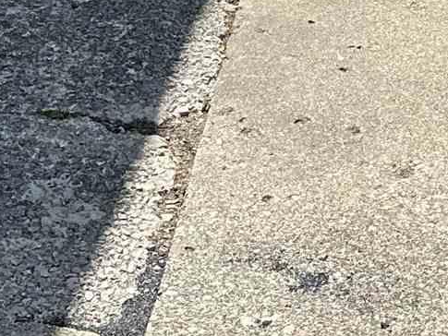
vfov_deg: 8.7
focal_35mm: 152
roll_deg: -0.7
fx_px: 1968
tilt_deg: -4.4
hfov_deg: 12.9
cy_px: -526
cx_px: 425
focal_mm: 6.86
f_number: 1.78
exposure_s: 1/2591
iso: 80
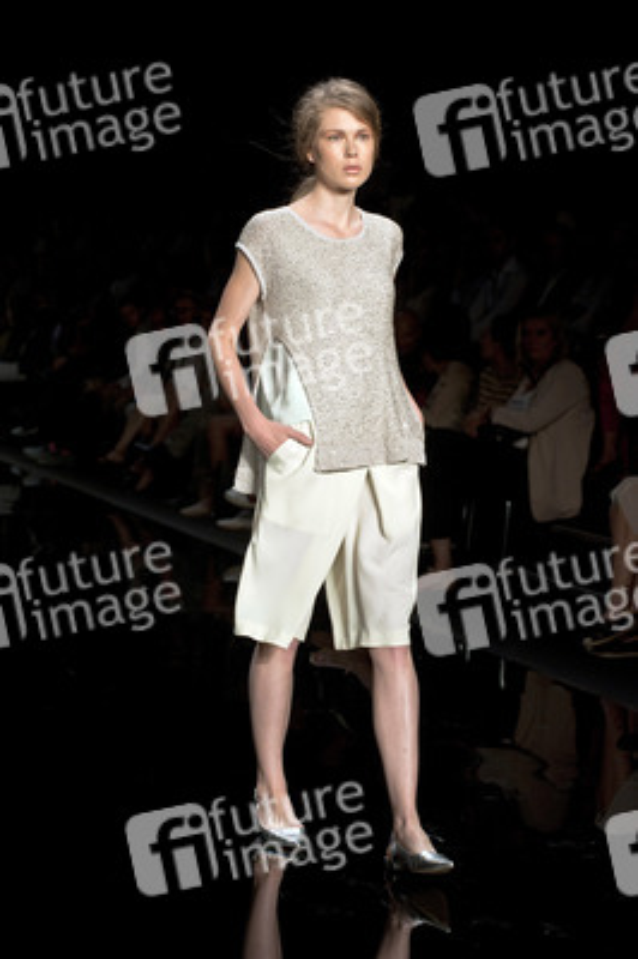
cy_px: 480
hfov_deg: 17.0
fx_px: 2130
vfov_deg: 25.4
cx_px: 319
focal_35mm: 80
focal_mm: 80
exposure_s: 1/200
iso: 1600
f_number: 6.3
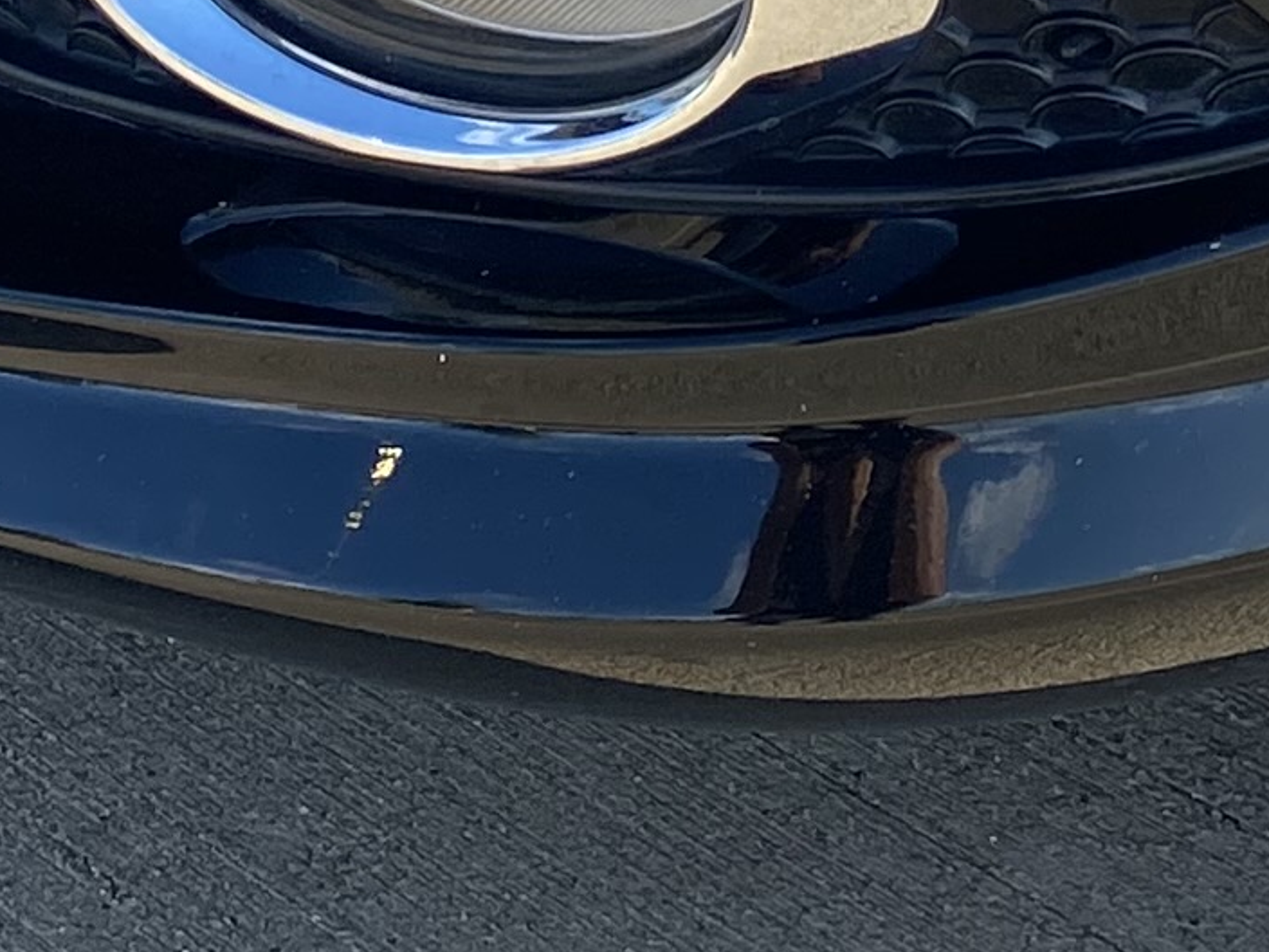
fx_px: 5462
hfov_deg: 13.2
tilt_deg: -11.8
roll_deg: -1.1
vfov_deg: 8.9
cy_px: -1399
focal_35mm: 149
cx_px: 788
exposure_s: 1/1232
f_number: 1.8
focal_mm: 4.25
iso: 32
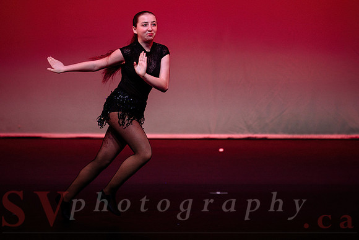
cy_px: 65
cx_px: 179
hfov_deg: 8.2
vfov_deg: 5.5
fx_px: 2496
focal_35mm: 250
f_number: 2.8
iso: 1250
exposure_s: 1/640
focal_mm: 170
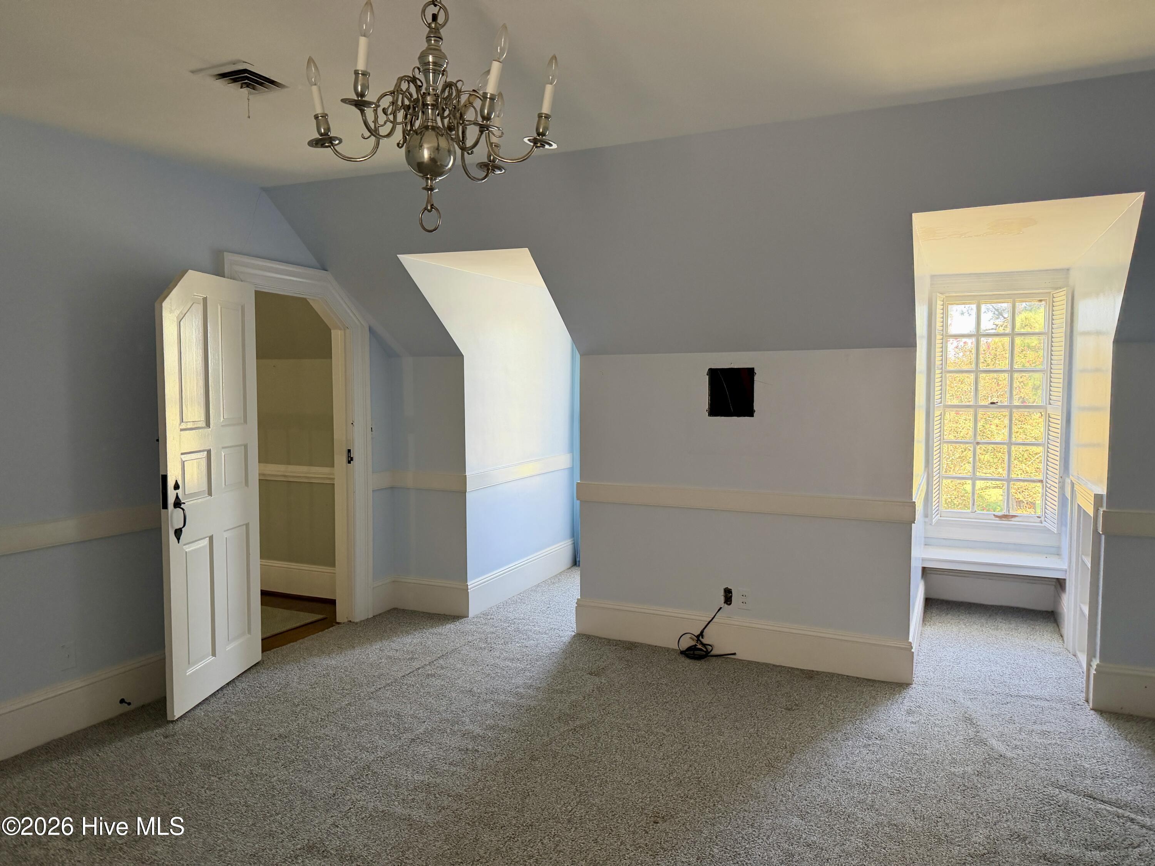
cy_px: 433
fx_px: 801
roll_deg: +0.7
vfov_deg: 56.8
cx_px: 578
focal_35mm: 24
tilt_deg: -3.4
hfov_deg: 71.6
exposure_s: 1/106
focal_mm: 6.76
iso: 200
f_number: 1.78
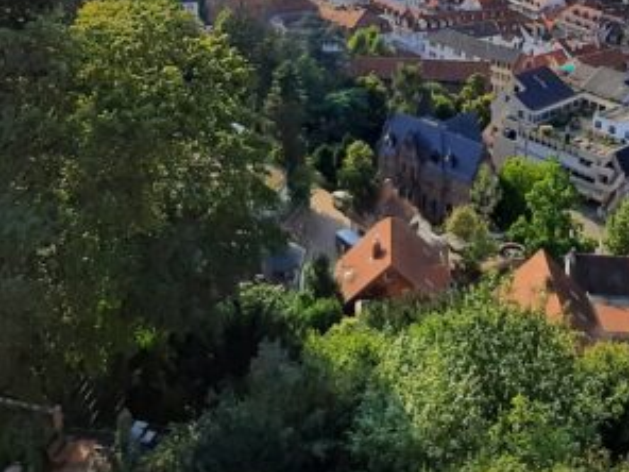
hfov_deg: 40.9
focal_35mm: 45
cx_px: 472
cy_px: -15
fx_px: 818
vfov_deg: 29.7
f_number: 2.2
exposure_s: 1/1585
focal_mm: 1.74
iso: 40
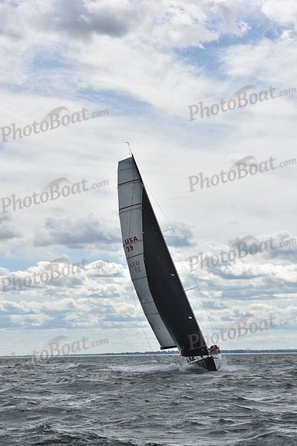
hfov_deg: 14.9
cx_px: 148
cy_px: 223
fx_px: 1138
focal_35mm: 92
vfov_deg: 22.1
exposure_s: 1/1000
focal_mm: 92
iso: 320
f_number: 10
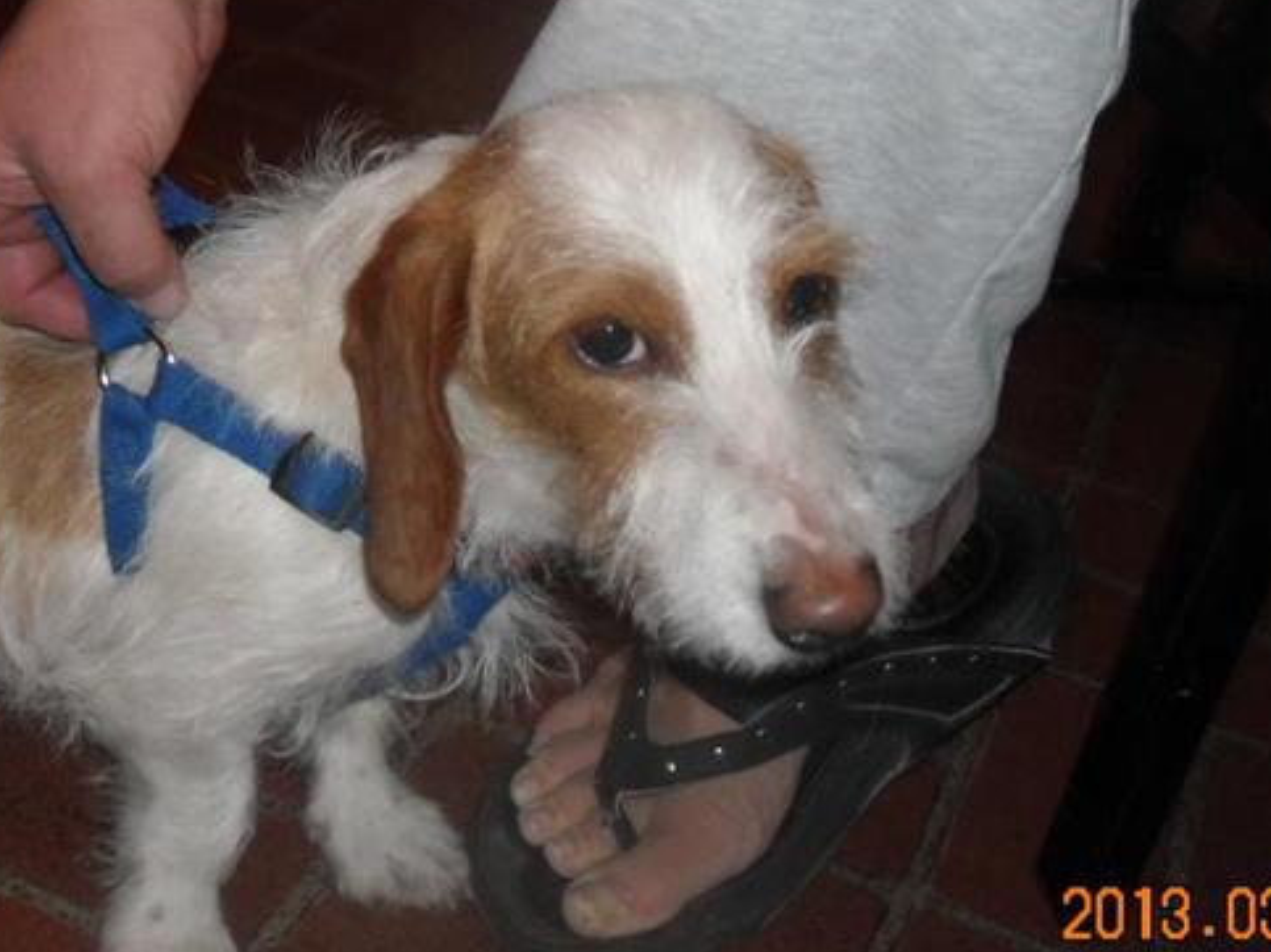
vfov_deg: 25.0
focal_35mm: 58
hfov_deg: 33.0
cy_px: 289
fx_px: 2129
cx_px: 426
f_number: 2.8
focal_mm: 5.7
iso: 200
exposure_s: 1/60
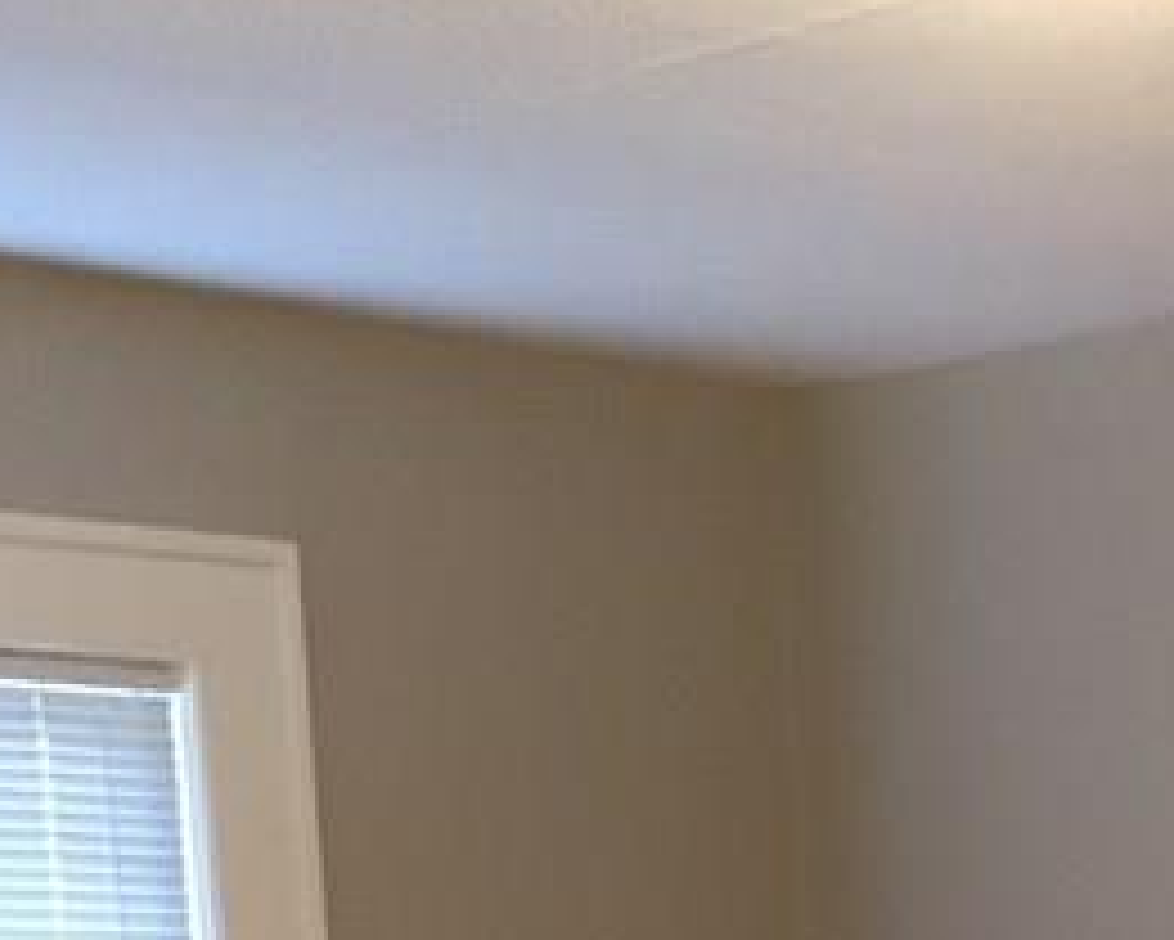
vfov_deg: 12.7
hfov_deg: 16.6
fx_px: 3858
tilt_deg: -7.1
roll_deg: +2.0
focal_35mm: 111
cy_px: 1682
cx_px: 1417
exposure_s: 1/20
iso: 200
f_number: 2.2
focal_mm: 4.15
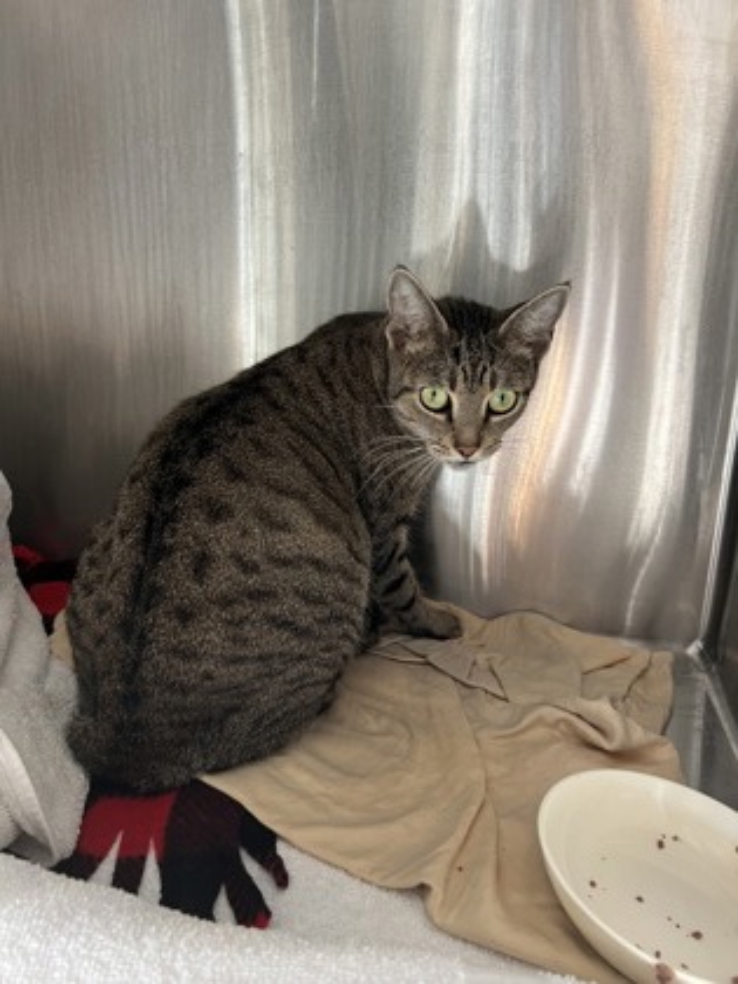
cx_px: 369
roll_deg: -2.1
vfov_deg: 67.3
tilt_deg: -14.6
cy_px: 492
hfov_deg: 53.1
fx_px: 739
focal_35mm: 26
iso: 160
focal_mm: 5.7
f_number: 1.5
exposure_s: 1/60
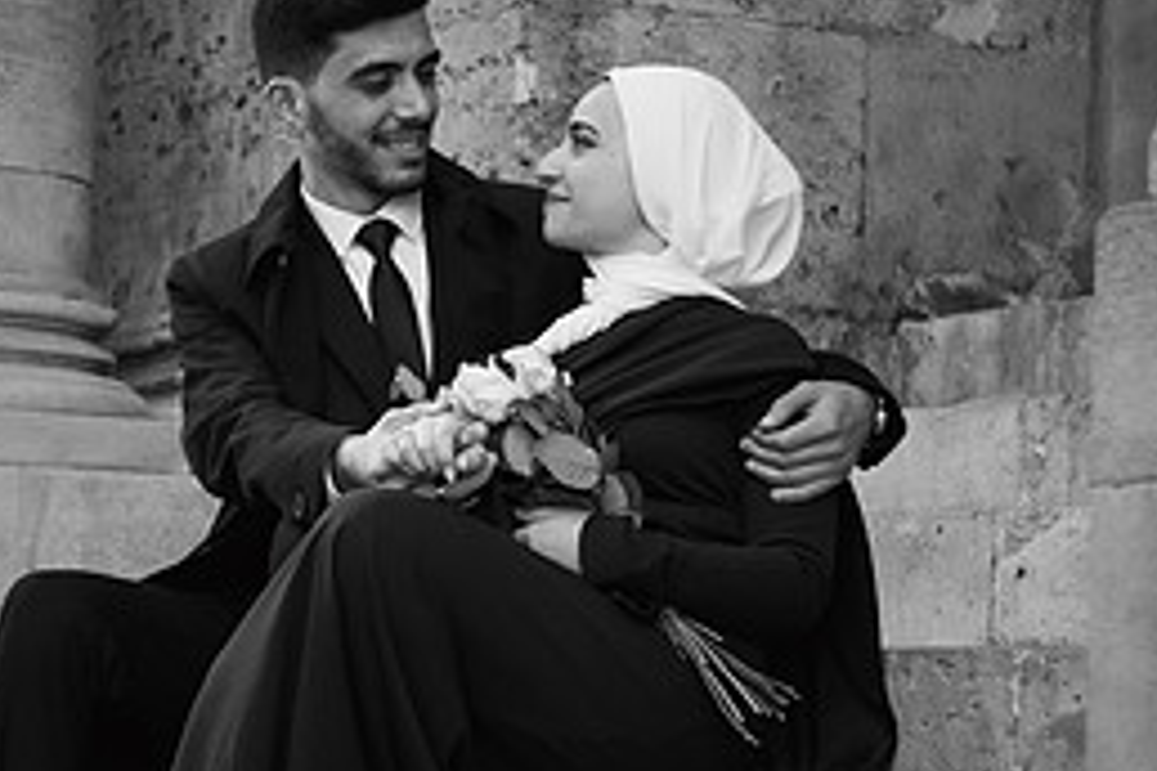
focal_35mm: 135
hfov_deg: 14.9
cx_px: 13
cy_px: 475
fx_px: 4338
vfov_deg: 10.2
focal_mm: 40
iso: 200
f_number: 2.8
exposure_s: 1/640
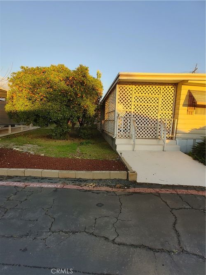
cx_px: 103
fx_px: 151
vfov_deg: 84.7
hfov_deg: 68.7
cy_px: 138
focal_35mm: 19
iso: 50
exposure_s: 1/176
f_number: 1.9
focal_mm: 1.78
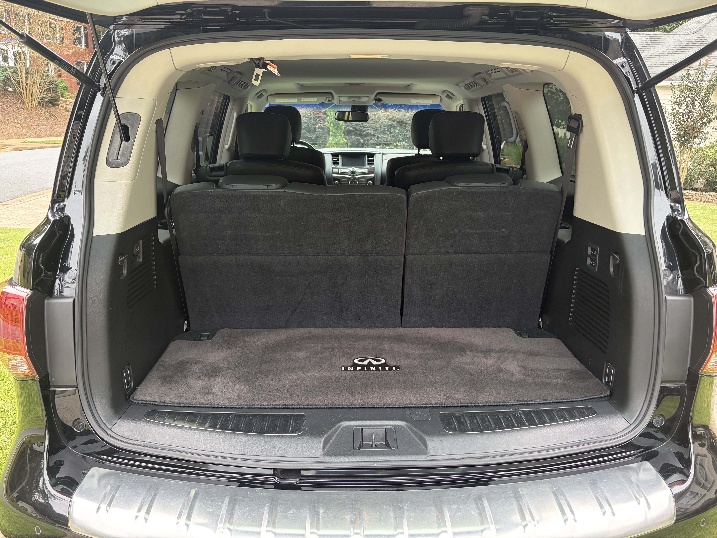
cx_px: 358
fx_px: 539
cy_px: 269
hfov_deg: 67.3
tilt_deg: -13.0
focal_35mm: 26
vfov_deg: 53.1
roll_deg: -2.4
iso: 64
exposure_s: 1/139
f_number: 1.6
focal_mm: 5.96
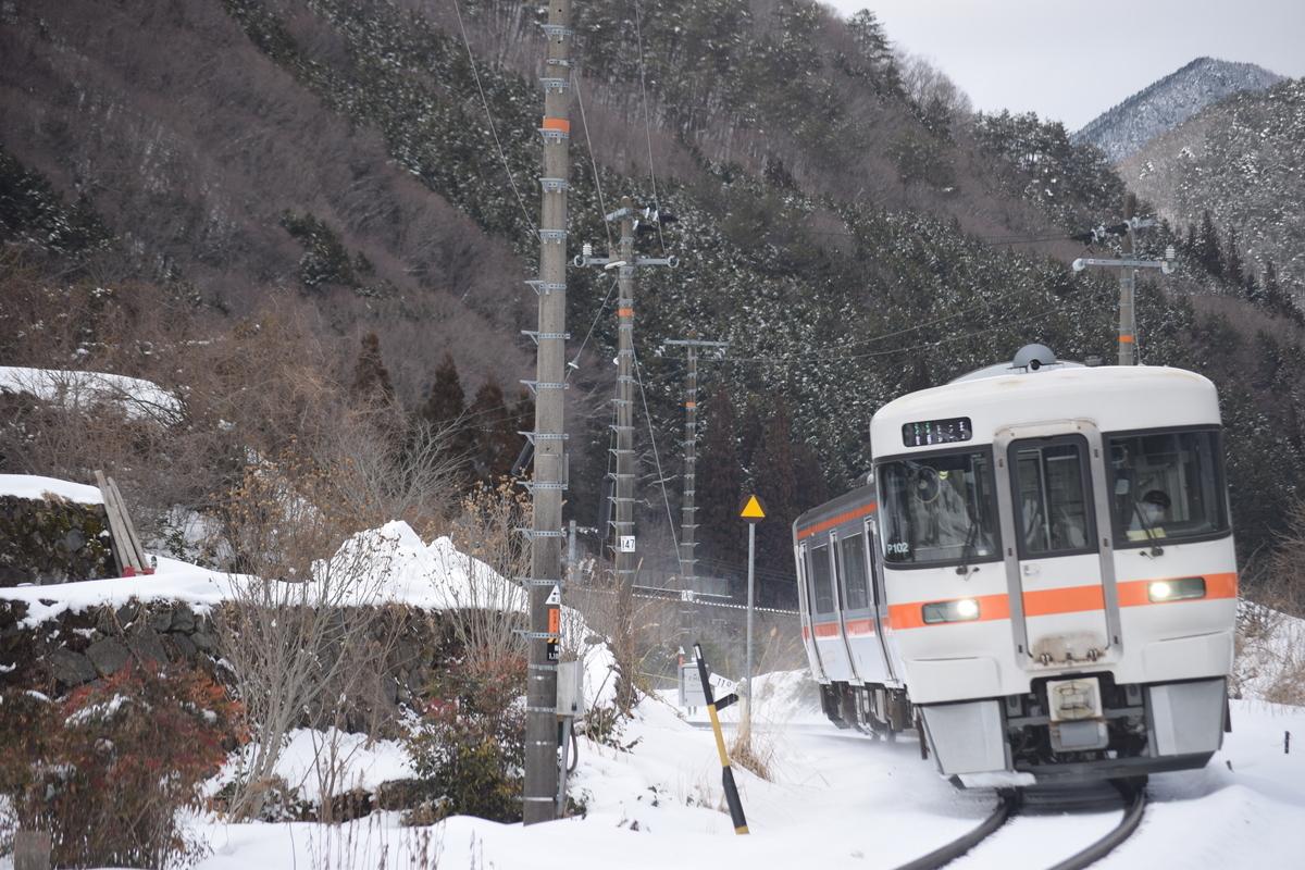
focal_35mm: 150
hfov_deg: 13.7
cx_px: 652
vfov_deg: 9.1
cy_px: 435
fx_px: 5437
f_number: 4.5
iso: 200
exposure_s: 1/500
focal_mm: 100
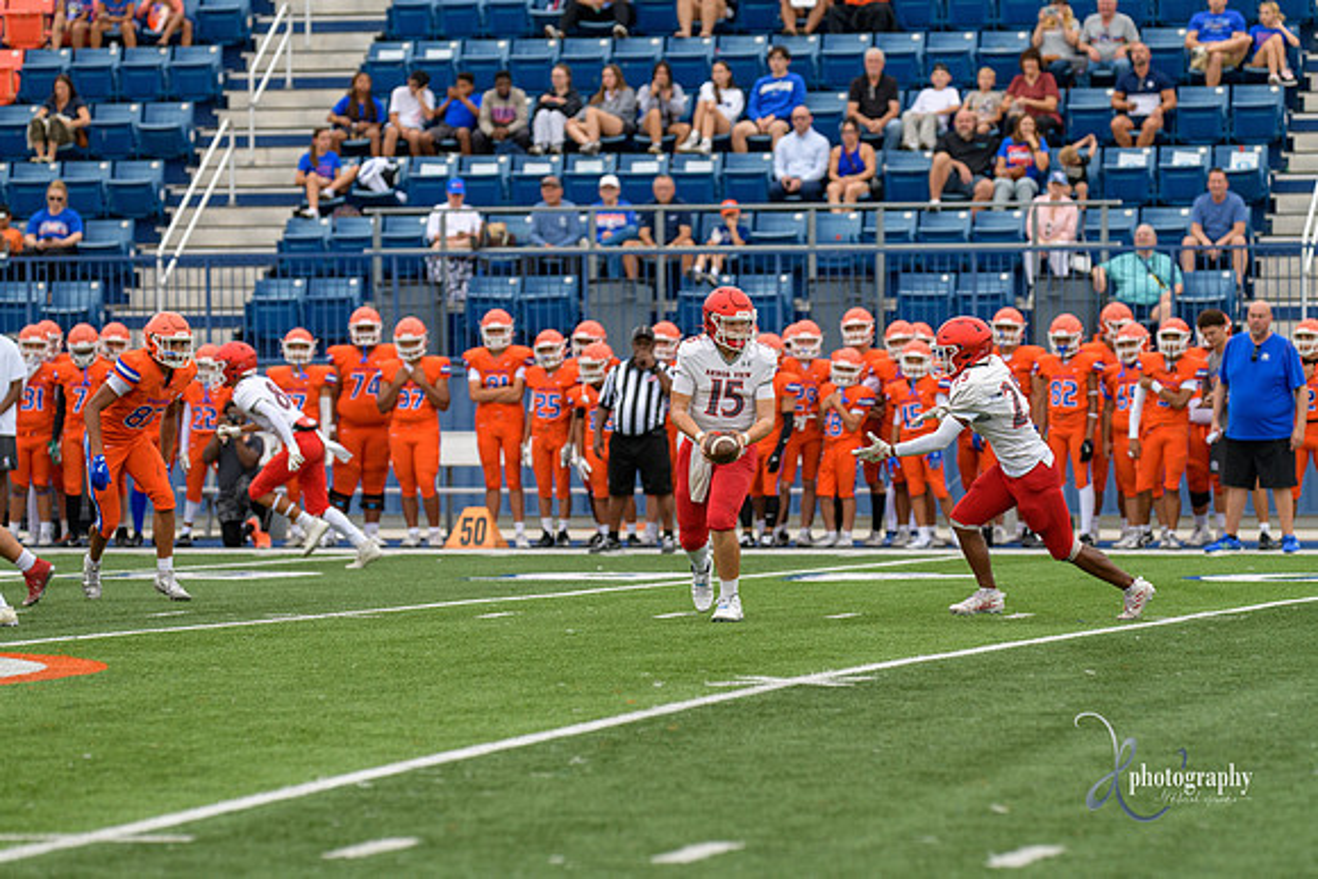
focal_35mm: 195
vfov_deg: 7.0
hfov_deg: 10.5
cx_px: 659
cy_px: 440
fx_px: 7141
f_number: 3.5
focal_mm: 195
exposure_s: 1/800
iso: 400
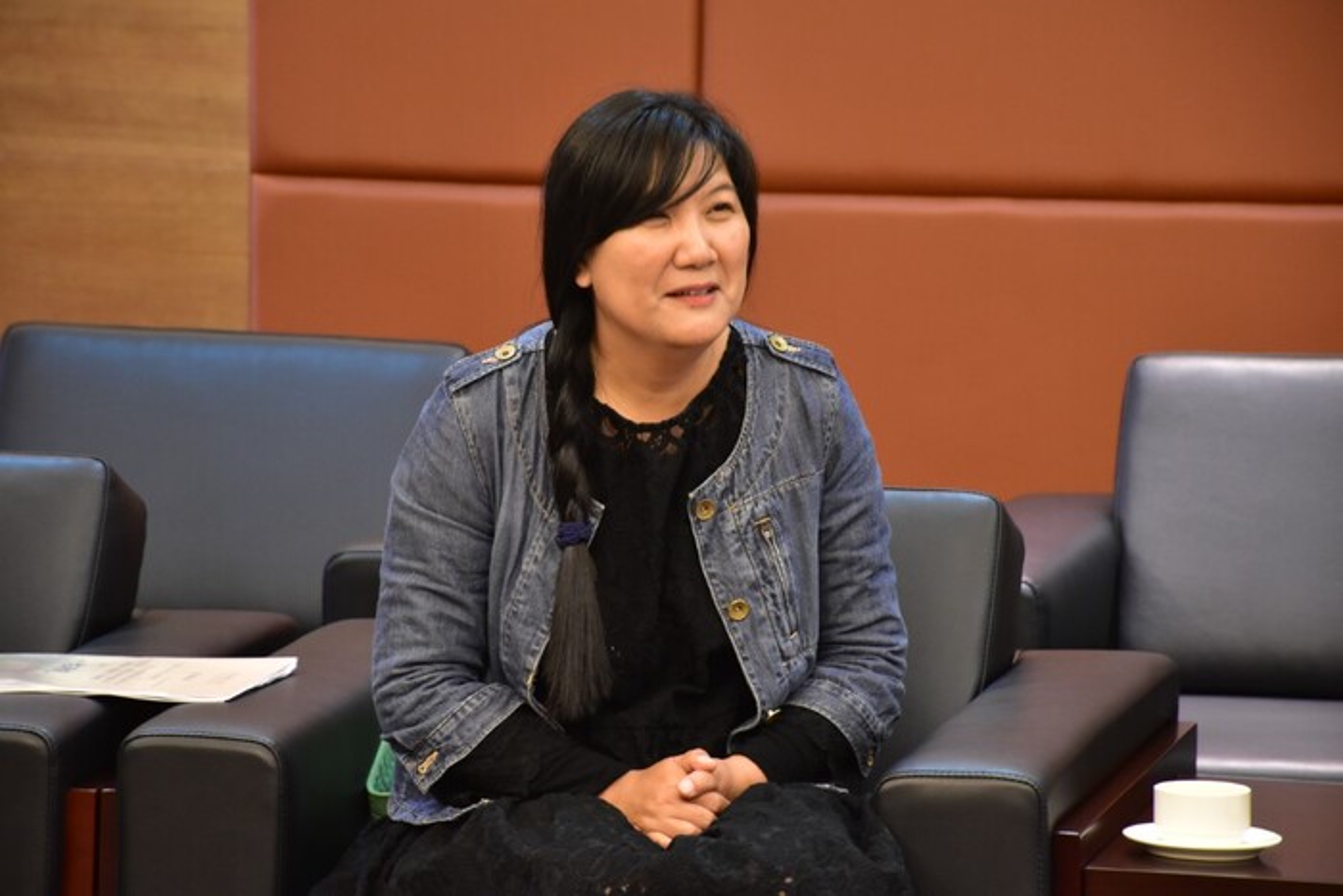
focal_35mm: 210
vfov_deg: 6.5
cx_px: 672
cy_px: 448
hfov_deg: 9.8
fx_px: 7835
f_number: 7.1
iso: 2000
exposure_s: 1/13
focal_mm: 140
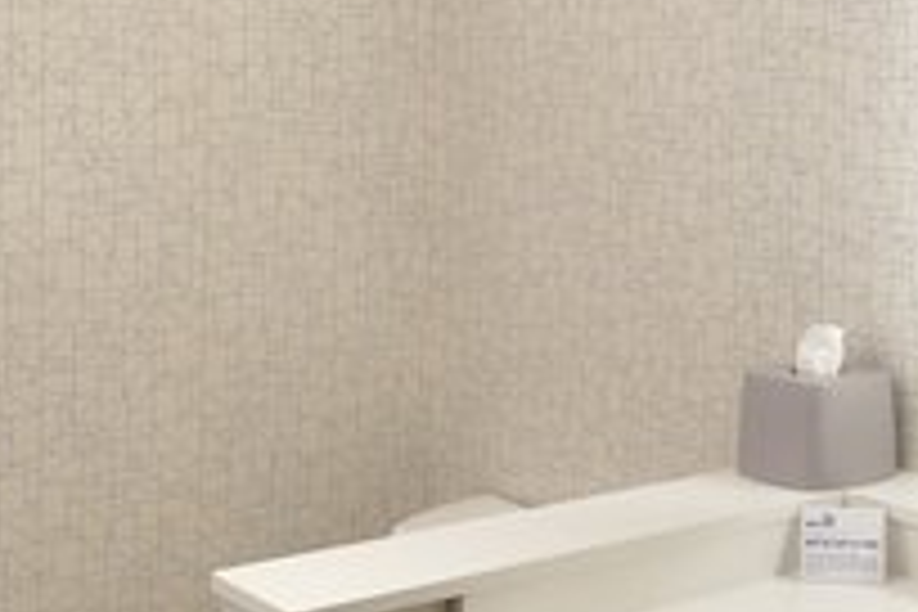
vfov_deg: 24.3
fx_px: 1402
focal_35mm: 55
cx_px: 662
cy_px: 479
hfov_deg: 35.6
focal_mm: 14
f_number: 5.6
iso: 640
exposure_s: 1/200
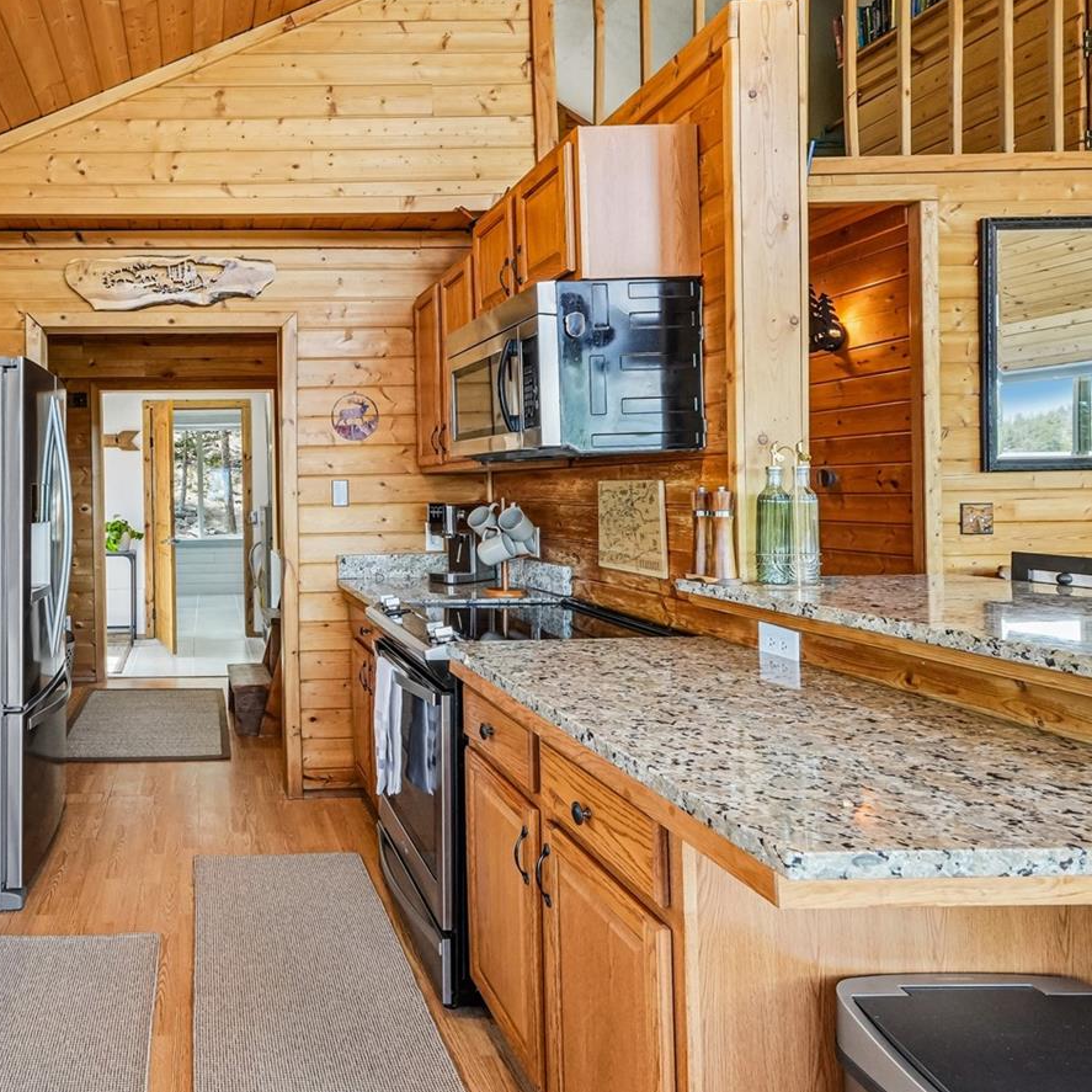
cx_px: 206
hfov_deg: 61.3
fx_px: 821
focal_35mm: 23
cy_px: 486
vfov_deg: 67.1
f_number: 8
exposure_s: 1/30
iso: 800
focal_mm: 10
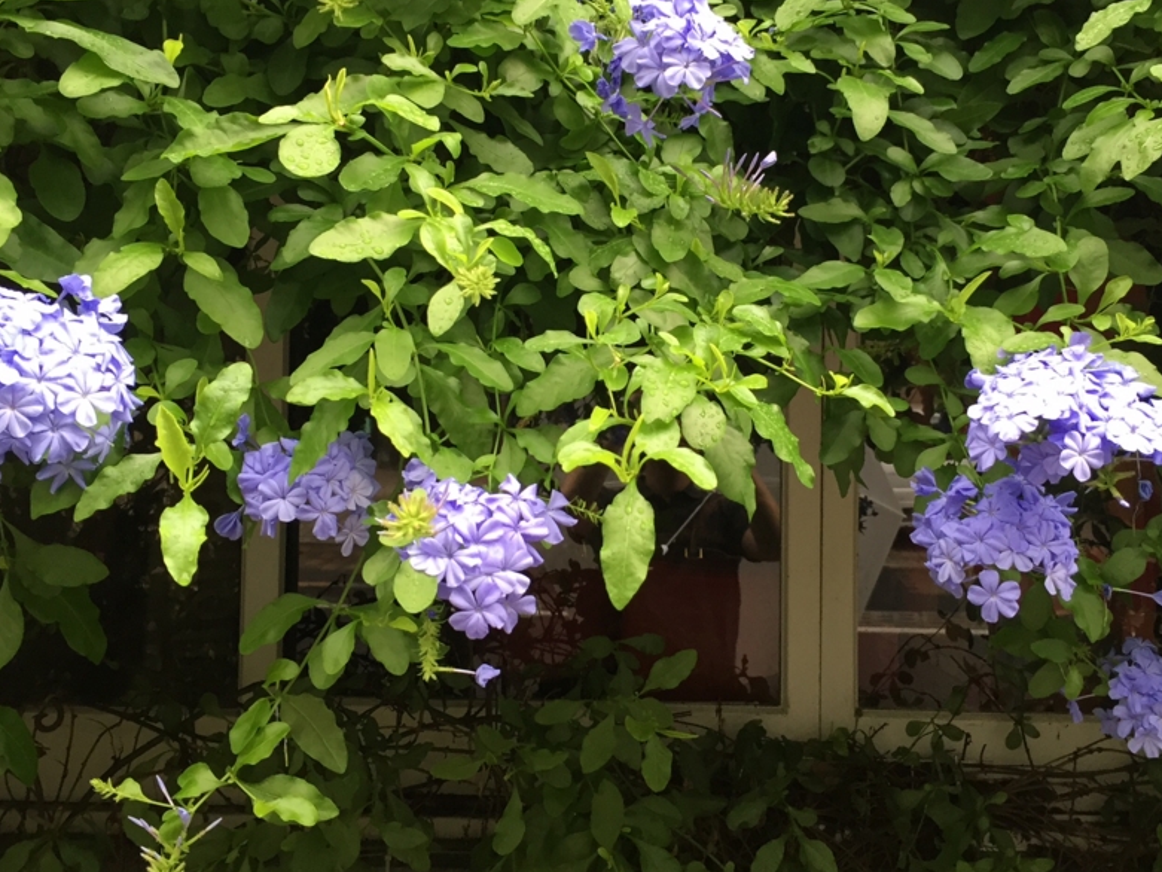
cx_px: 634
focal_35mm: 38
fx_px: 1276
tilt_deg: +0.0
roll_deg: -1.1
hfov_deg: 48.9
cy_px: 359
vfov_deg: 37.6
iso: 32
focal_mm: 4.15
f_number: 2.2
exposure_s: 1/30
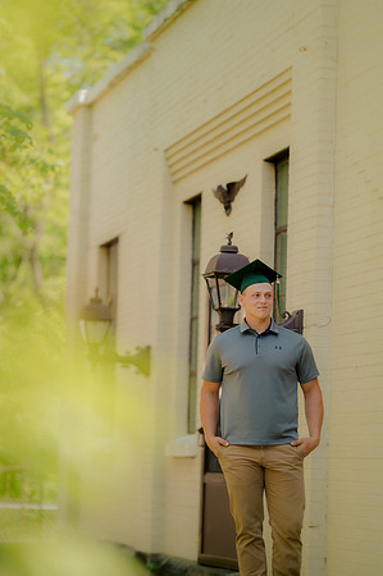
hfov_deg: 13.0
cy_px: 288
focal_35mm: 105
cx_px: 192
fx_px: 1679
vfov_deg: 19.5
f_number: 1.4
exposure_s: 1/1600
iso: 200
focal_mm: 105
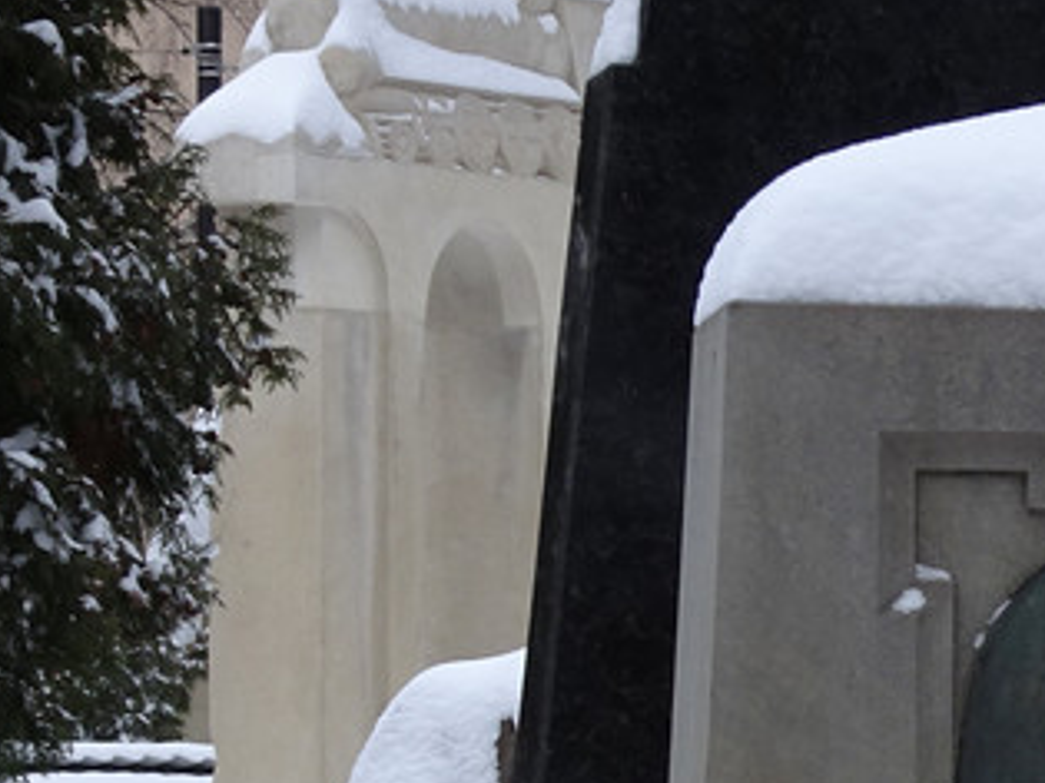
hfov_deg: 9.0
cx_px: 1299
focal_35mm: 217
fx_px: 6548
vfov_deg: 6.8
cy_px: 1042
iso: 80
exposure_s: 1/160
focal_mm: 10.95
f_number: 4.5
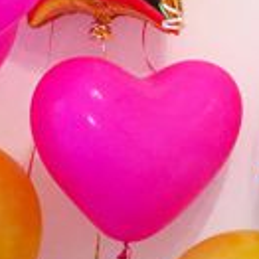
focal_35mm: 156
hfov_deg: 10.8
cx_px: 378
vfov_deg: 10.9
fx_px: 1321
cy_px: -99
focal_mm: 4.2
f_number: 2.2
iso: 80
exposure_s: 1/33
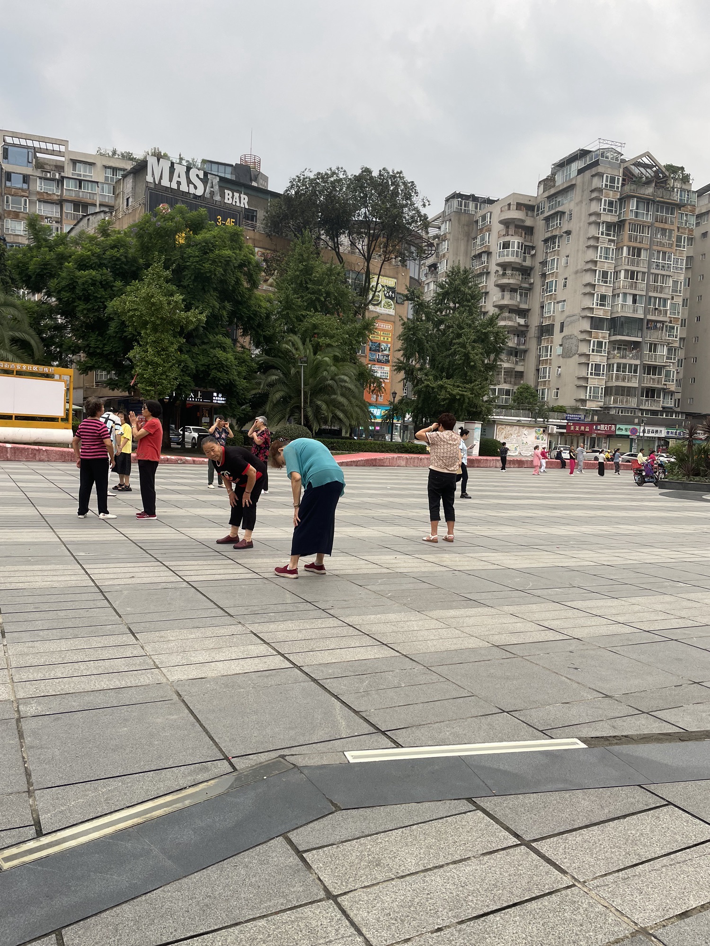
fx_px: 711
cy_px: 473
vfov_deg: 67.3
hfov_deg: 53.1
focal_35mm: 26
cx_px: 355
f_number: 1.6
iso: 32
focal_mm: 4.2
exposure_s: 1/217
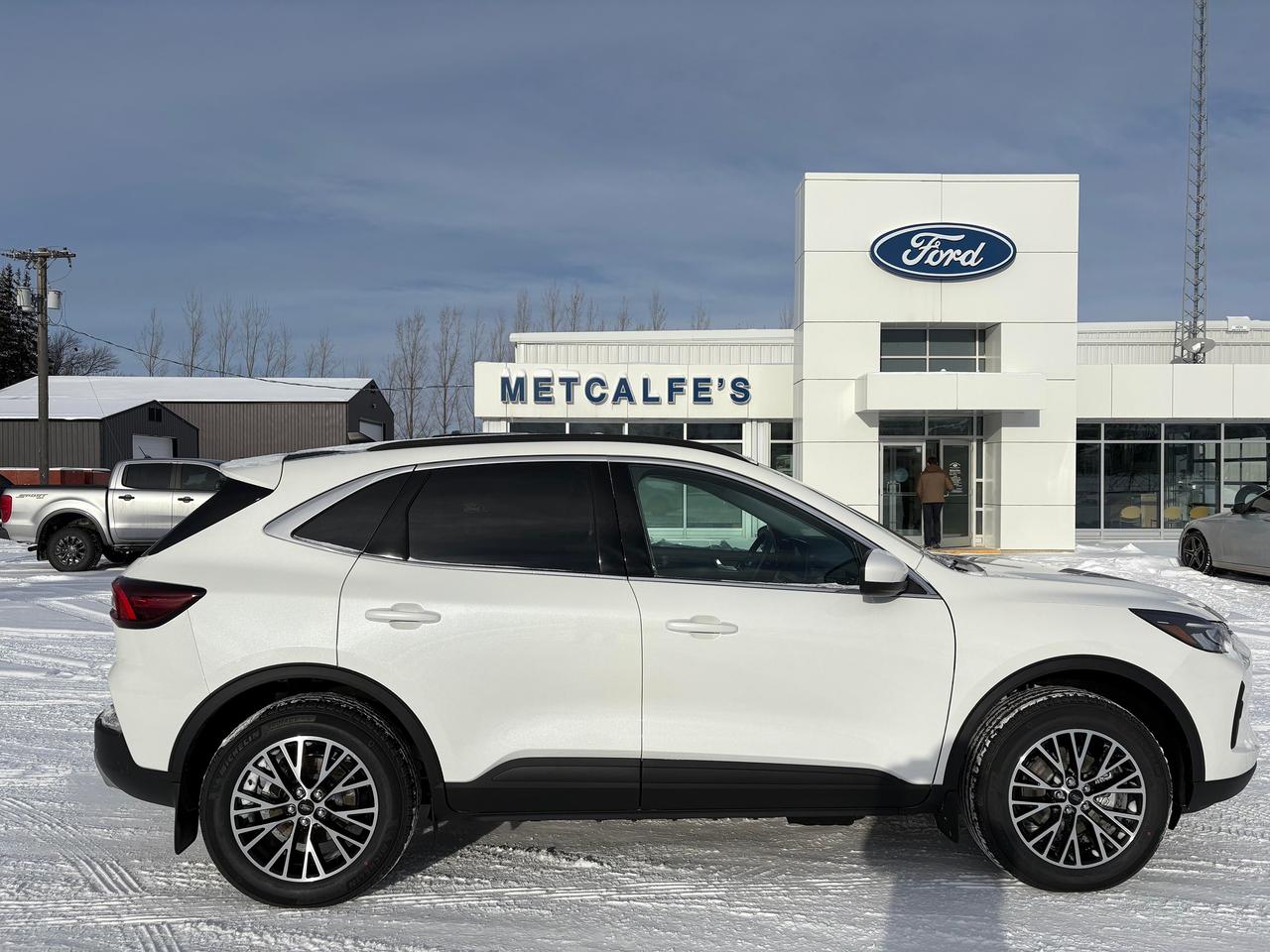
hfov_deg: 67.3
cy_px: 476
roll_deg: +0.2
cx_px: 635
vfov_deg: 53.1
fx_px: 954
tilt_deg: +0.0
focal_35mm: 26
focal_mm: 5.96
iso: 40
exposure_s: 1/10101
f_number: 1.6
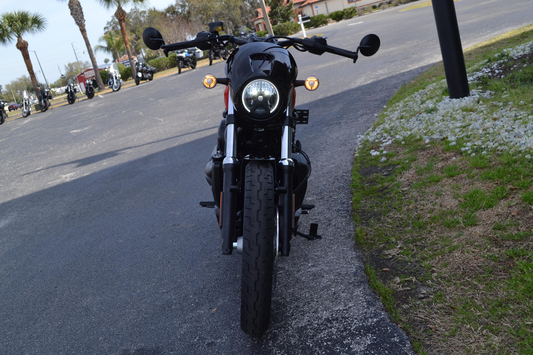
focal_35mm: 36
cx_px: 266
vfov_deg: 36.9
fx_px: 533
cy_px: 178
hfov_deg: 53.1
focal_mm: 24
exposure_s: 1/200
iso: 100
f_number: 7.1
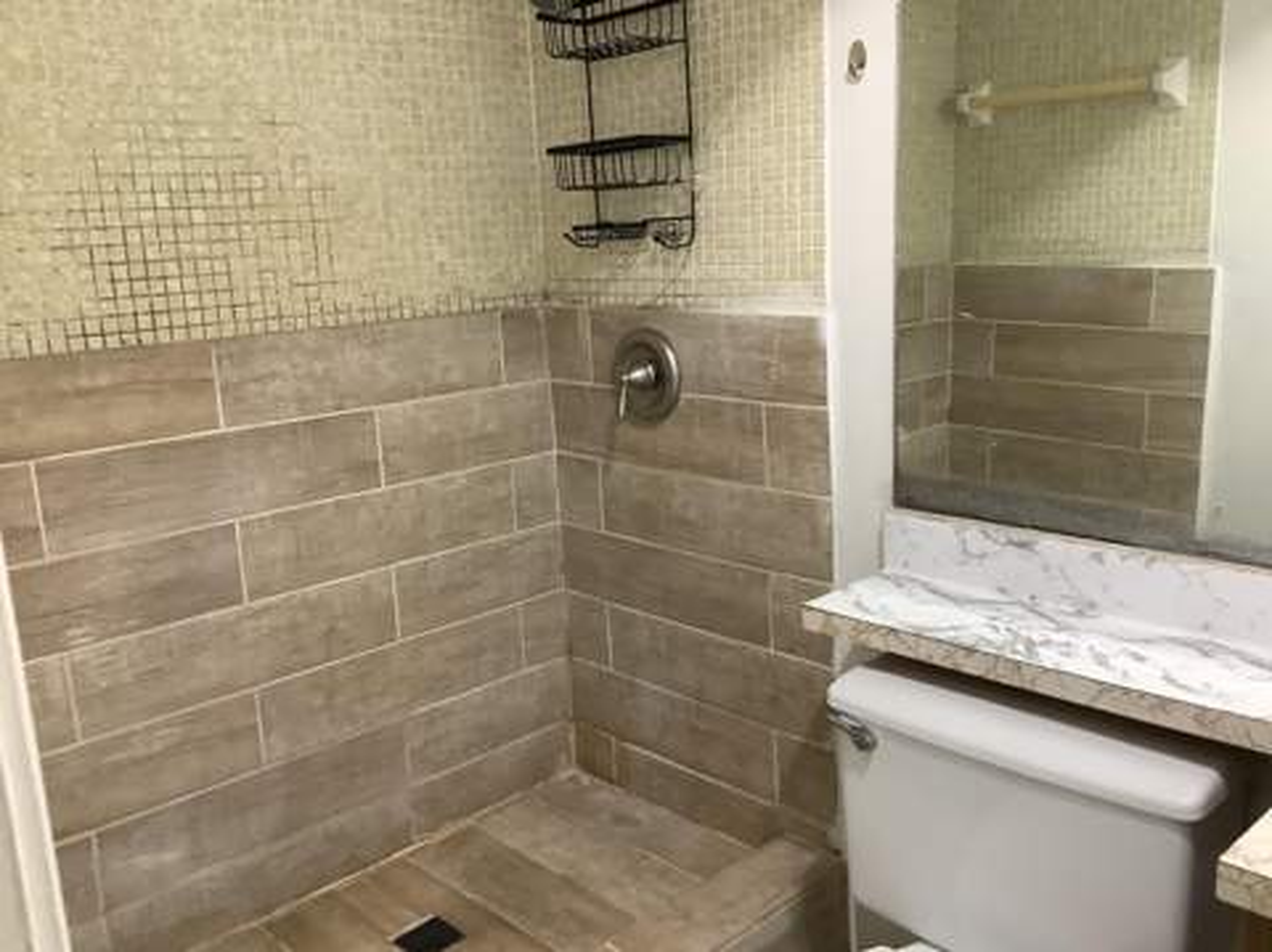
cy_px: 476
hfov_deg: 58.4
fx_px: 1138
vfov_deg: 45.4
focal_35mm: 31
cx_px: 636
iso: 160
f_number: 2.4
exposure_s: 1/60
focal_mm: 3.3
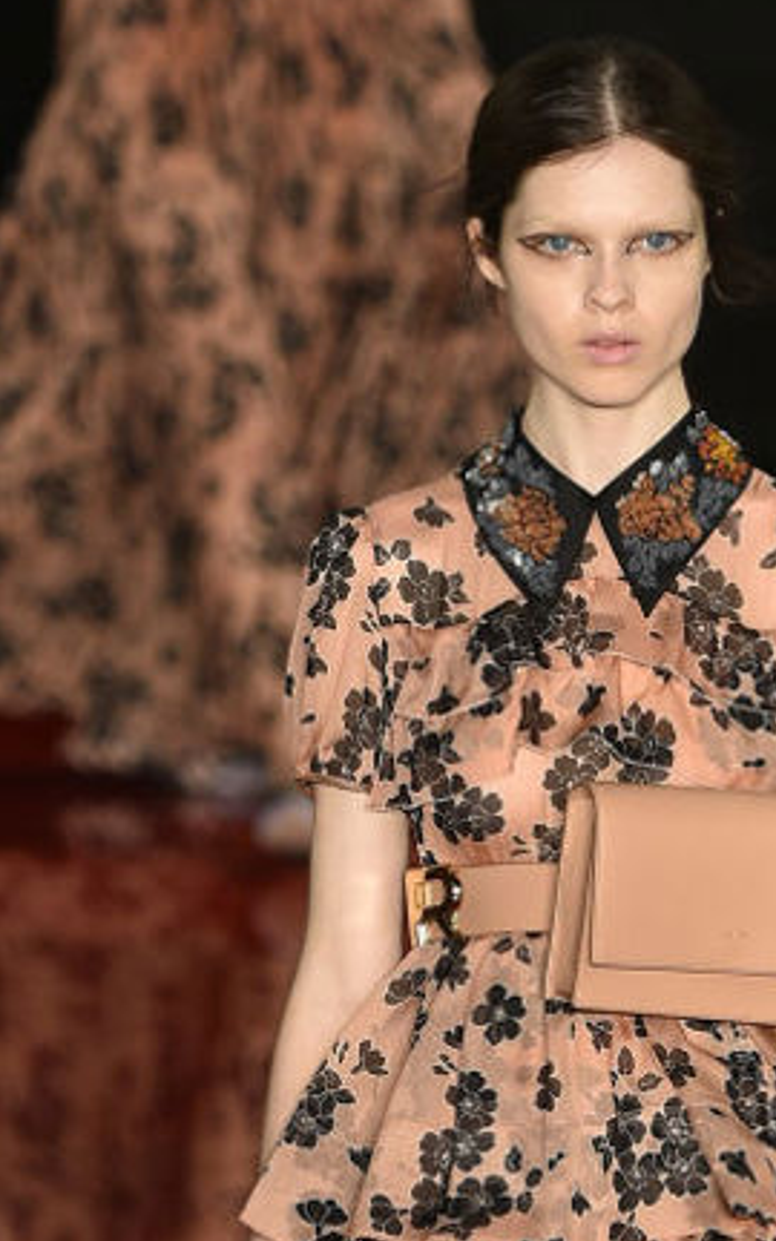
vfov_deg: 3.9
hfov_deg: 2.4
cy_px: 1405
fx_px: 18171
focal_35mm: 537
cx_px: 621
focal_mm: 220
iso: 1000
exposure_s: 1/500
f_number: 5.6
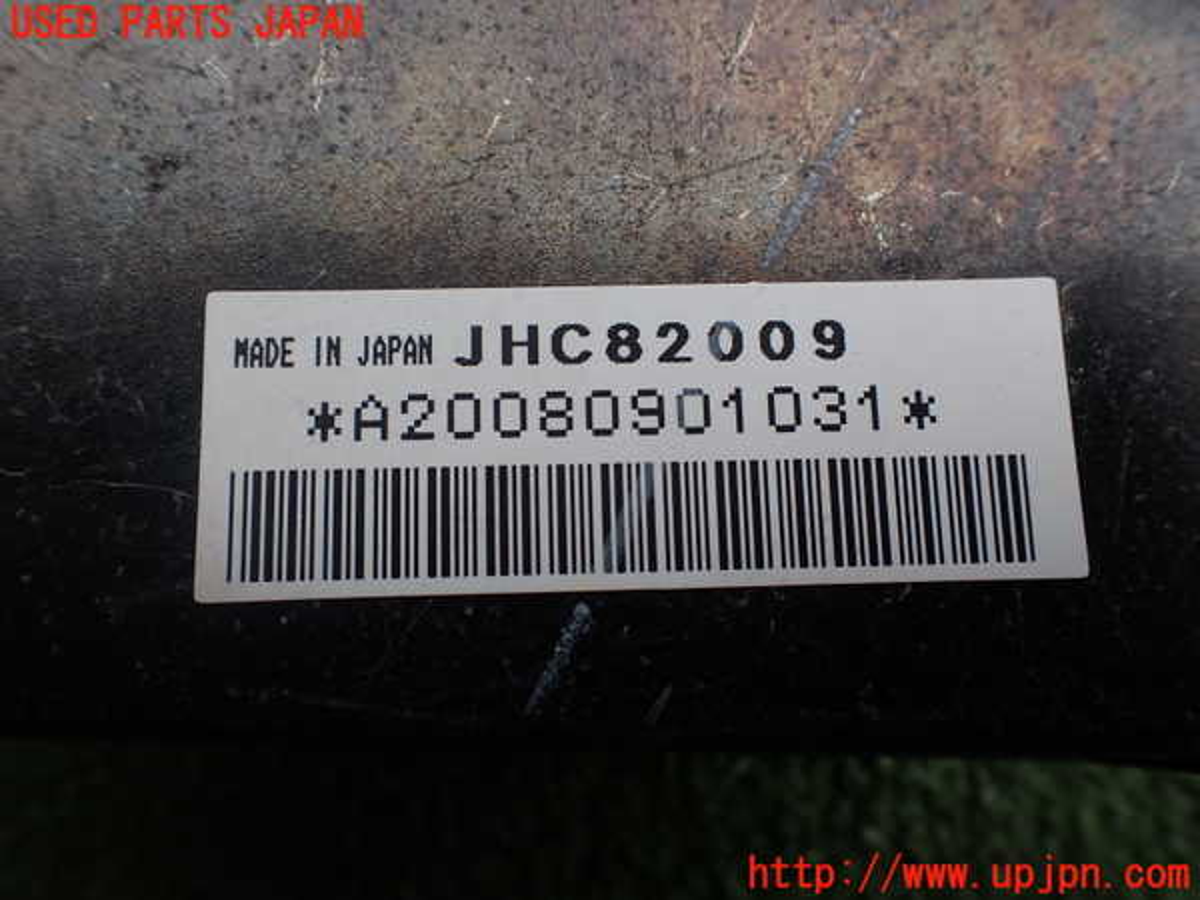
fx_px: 1040
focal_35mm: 30
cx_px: 600
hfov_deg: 60.0
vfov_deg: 46.8
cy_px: 450
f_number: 3.2
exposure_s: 1/160
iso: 100
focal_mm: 5.4
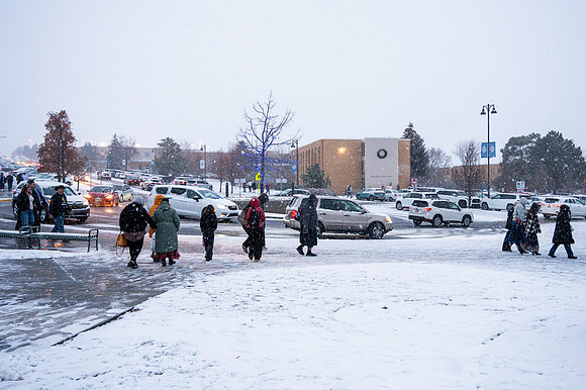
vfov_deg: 40.4
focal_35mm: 33
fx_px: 529
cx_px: 321
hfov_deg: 57.8
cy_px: 185
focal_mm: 26.5
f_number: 4
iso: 2000
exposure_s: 1/160
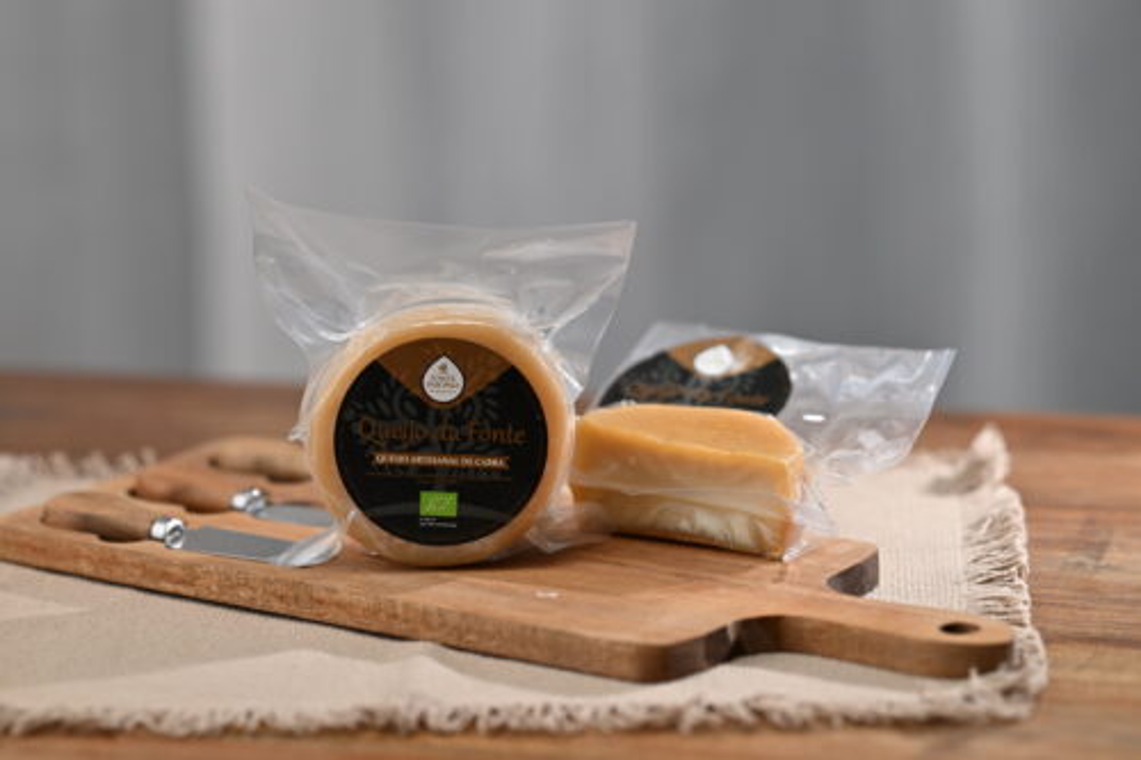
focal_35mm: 135
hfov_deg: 15.2
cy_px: 380
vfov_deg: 10.2
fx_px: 4277
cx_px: 570
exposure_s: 1/100
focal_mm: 135
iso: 250
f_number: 2.8
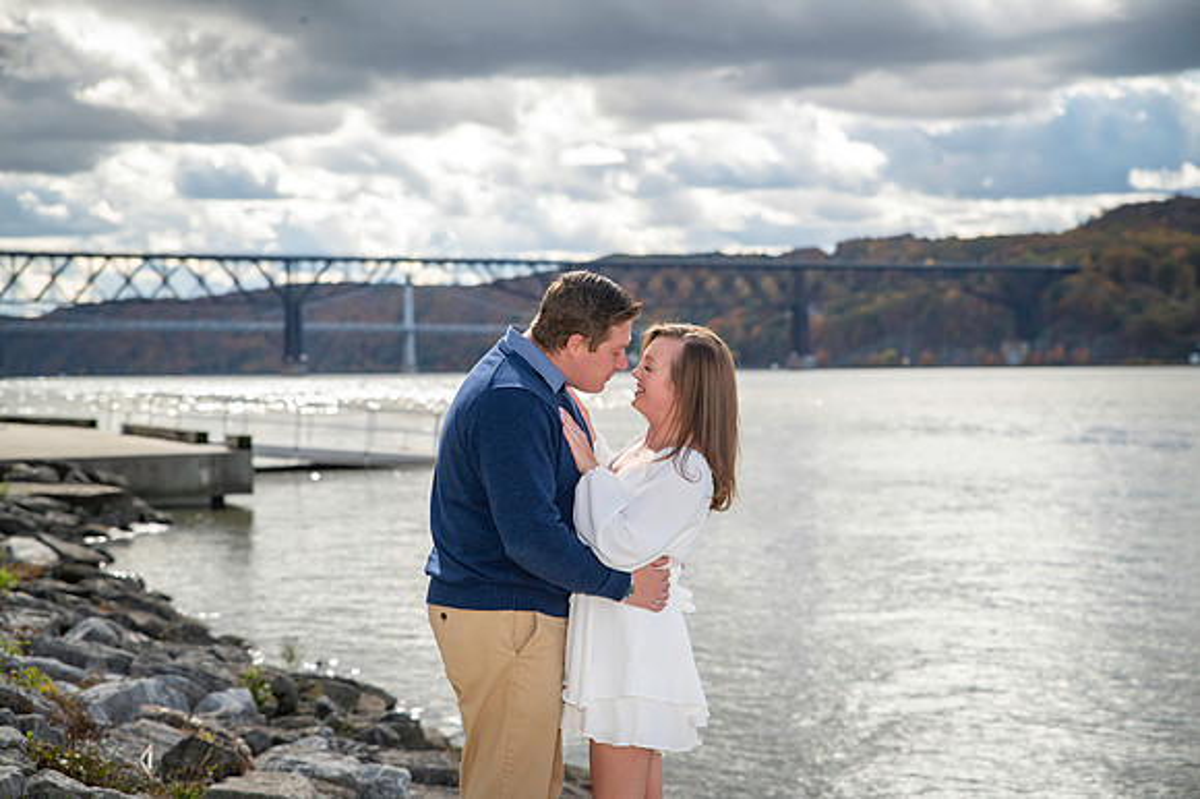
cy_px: 400
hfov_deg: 28.3
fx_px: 2383
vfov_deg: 19.0
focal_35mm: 72
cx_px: 600
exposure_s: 1/8000
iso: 1250
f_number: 3.5
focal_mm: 70
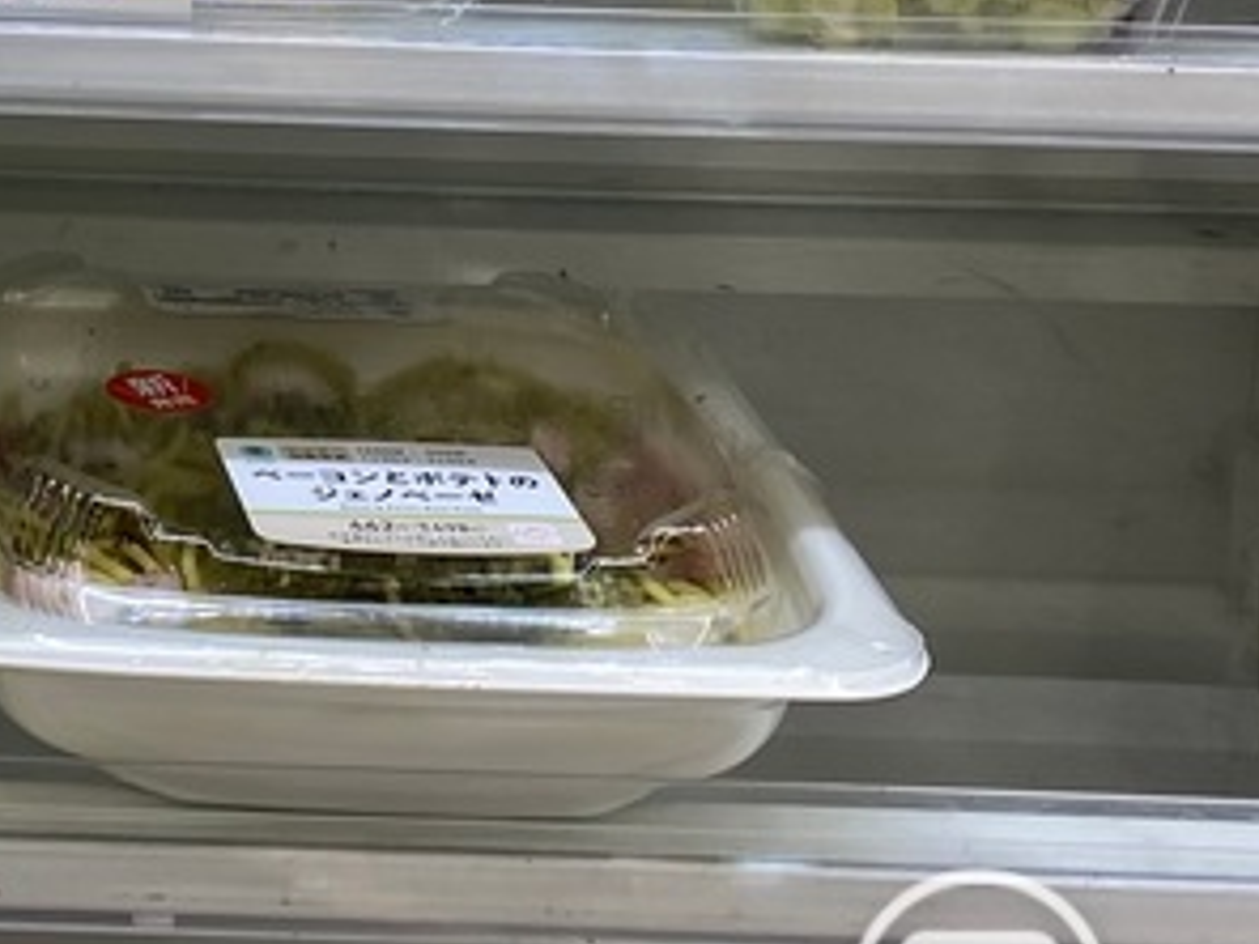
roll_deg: -1.6
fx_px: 3273
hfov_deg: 20.3
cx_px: -285
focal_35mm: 90
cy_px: -463
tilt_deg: -7.0
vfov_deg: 15.2
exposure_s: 1/100
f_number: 1.8
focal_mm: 4.25
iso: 40
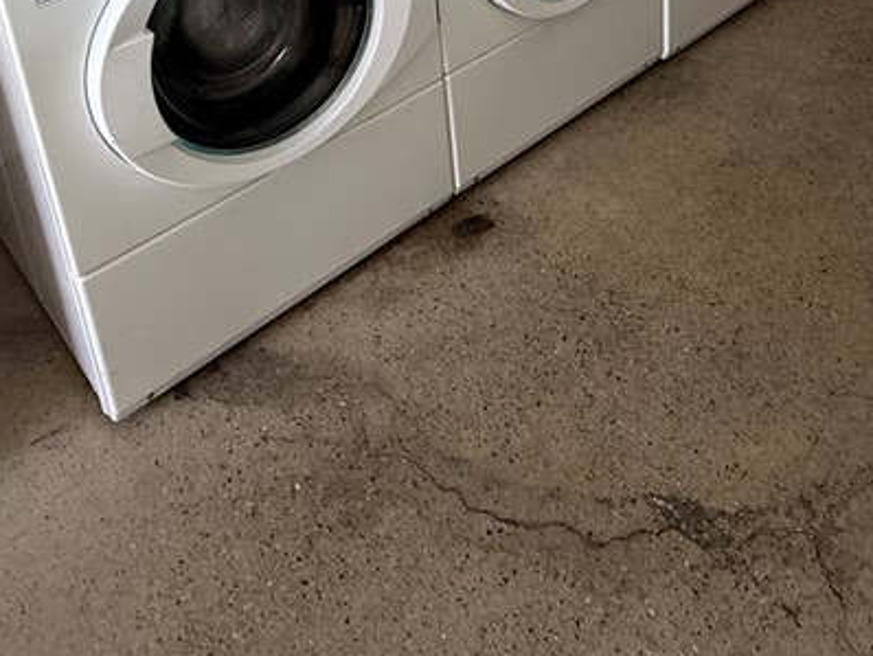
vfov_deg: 32.2
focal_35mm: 36
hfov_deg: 50.7
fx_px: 908
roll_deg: +2.2
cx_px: 557
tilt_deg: -19.5
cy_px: -149
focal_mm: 2.22
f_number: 2.2
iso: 320
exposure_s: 1/99
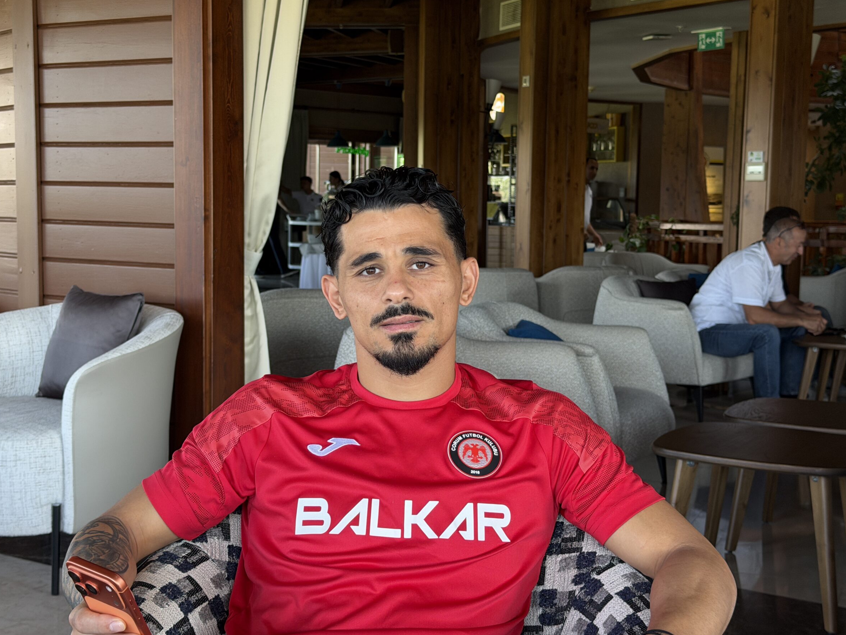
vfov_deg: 28.0
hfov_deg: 36.8
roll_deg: -2.0
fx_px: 1271
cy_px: 325
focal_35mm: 52
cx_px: 408
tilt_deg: -5.6
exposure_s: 1/121
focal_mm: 6.76
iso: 80
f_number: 1.78
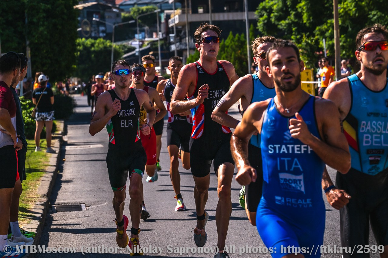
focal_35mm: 140
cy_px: 129
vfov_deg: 9.8
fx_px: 1509
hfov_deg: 14.7
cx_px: 194
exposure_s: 1/1250
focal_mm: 140
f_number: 8
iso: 250
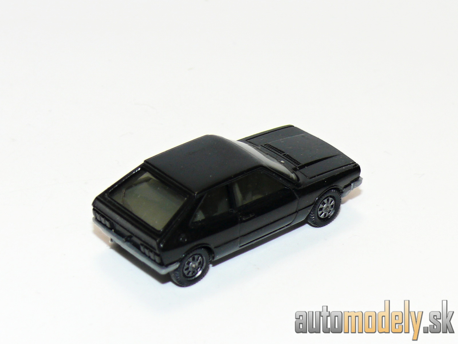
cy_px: 172
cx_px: 229
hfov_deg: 15.6
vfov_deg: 11.8
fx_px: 1667
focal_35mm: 126
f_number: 4
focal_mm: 15
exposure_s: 1/30
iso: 100
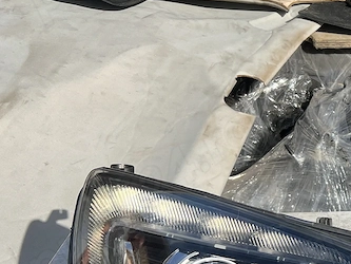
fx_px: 791
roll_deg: +0.0
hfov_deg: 21.4
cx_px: 510
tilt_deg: -31.2
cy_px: 218
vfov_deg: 18.7
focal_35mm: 78
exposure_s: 1/6579
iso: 50
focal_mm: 5.7
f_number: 1.5
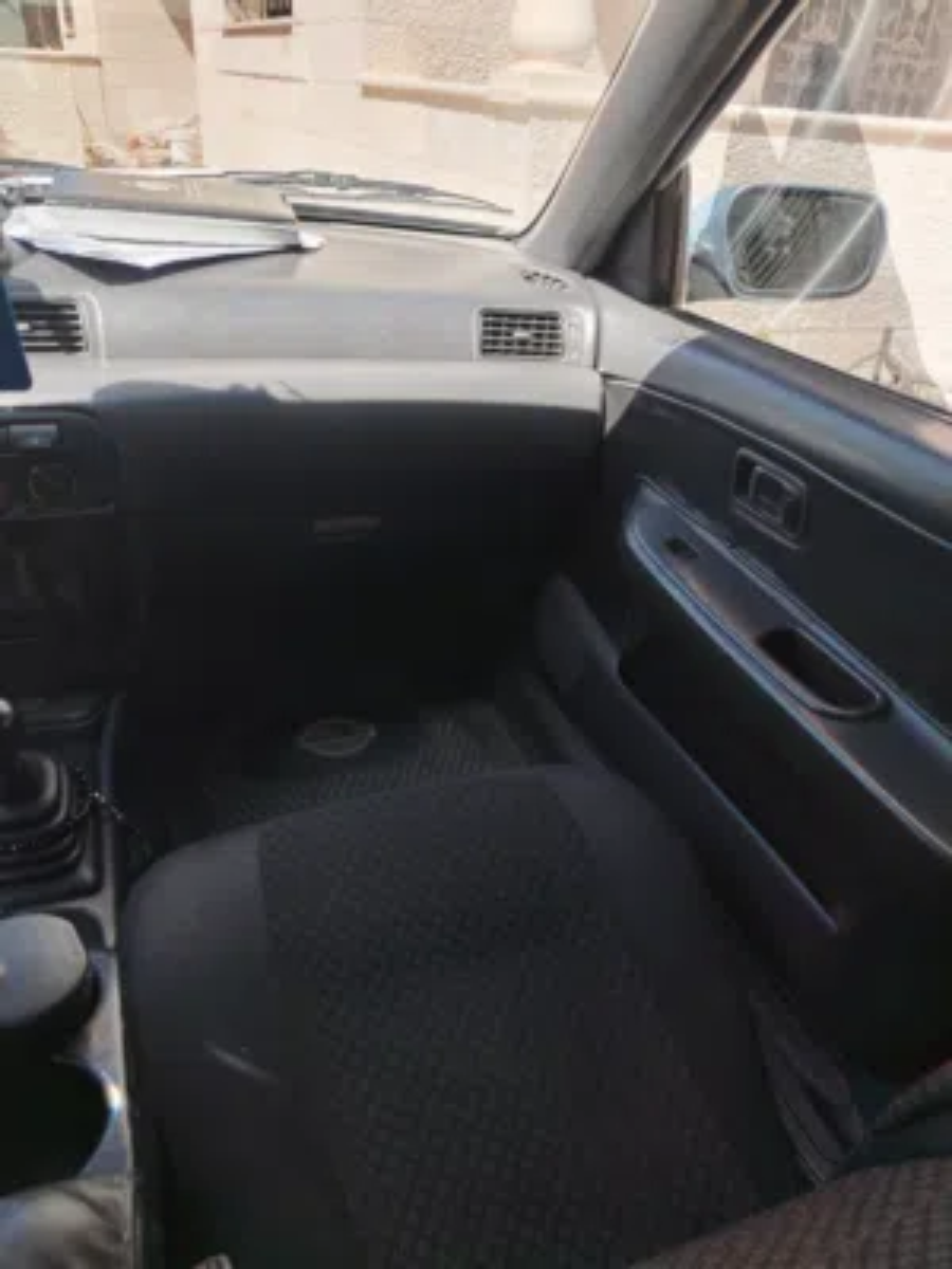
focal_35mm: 24
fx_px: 880
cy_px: 634
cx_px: 476
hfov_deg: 56.8
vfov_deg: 71.6
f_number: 1.75
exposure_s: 1/122
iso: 100
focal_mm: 5.25
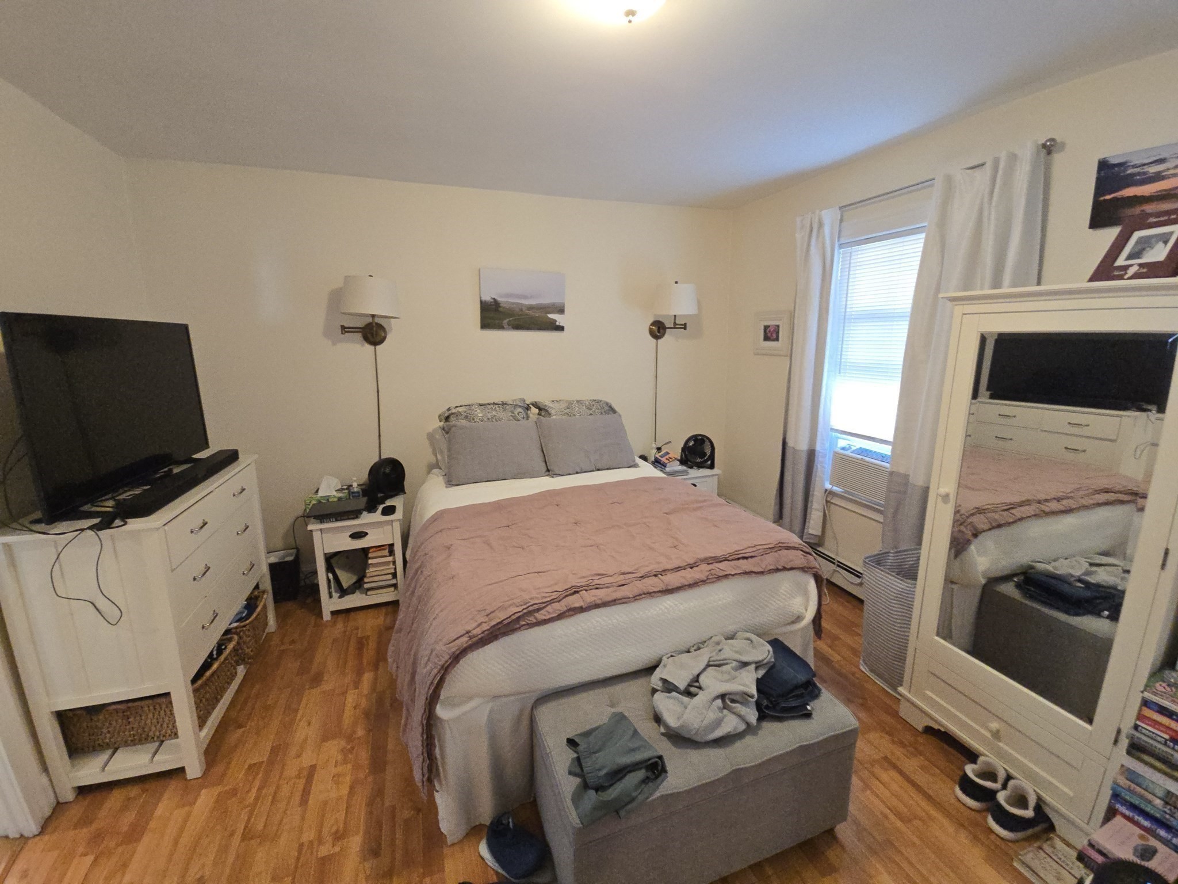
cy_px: 442
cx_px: 589
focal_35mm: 13
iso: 320
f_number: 2.2
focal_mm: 2.2
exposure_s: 1/60
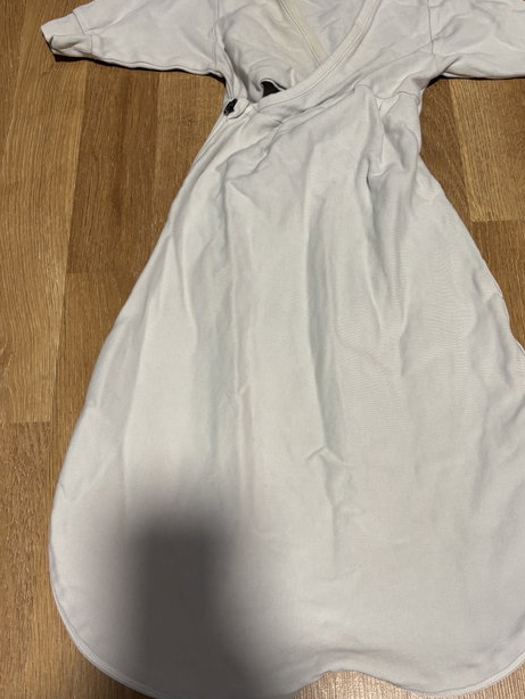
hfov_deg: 40.6
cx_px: 306
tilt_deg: -66.6
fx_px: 707
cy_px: 359
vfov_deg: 52.6
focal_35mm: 35
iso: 160
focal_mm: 5.96
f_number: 1.6
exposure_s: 1/50
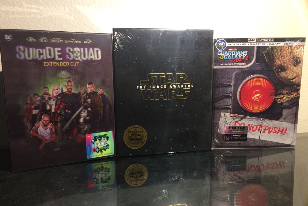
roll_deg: -0.4
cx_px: 154
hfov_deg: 60.3
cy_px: 112
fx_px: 265
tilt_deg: -10.4
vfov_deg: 42.3
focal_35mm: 31
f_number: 2.2
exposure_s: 1/30
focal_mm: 4.15
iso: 40
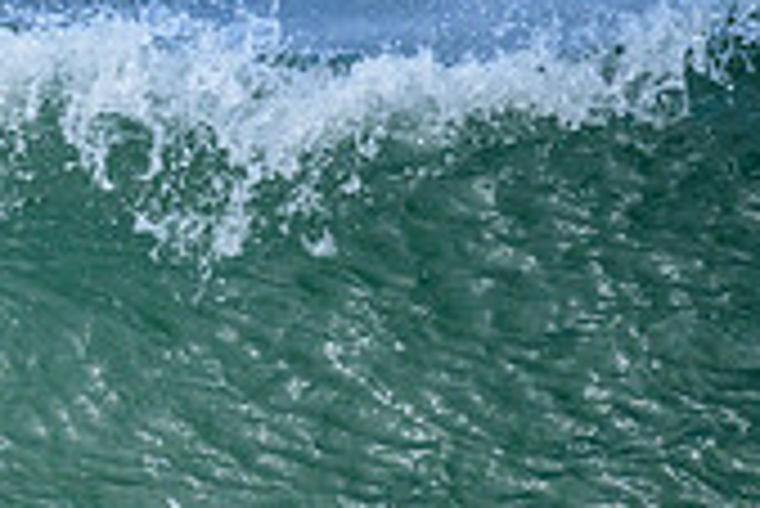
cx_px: -793
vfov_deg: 0.4
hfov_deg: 0.5
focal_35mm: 3768
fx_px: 79613
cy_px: 378
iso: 360
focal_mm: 800
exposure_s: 1/2000
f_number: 6.3
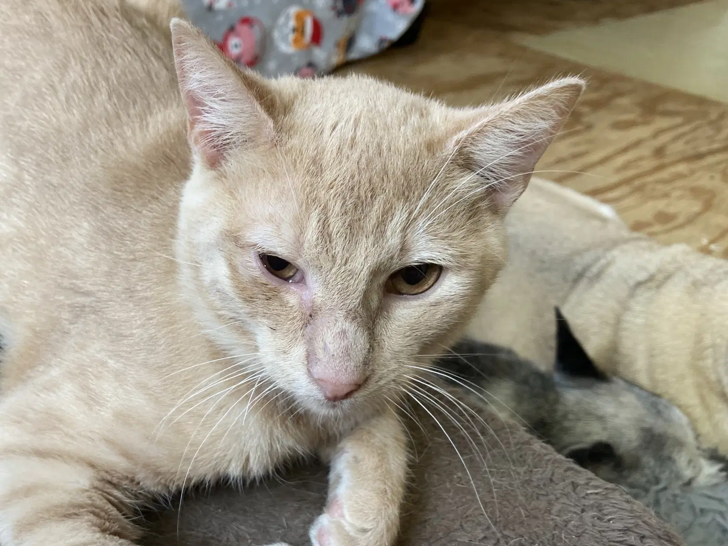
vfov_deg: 39.6
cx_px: 292
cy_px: 303
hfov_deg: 51.0
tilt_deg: -30.7
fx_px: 757
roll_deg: +0.0
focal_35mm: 36
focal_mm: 3.99
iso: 80
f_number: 1.8
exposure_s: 1/60
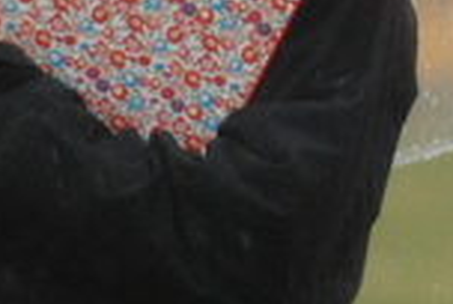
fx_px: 22354
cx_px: 590
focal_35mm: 1773
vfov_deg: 0.8
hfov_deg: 1.2
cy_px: -191
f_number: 6.3
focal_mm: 300
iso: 1600
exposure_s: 1/500
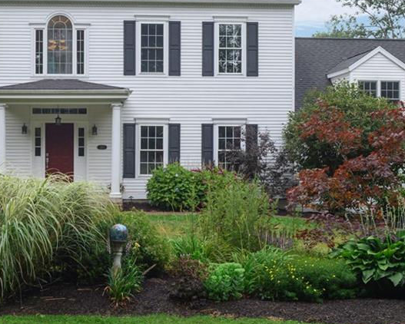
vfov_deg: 24.5
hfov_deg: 30.1
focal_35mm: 62
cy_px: 116
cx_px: 114
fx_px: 743
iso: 1600
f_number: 7.1
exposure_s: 1/320
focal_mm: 34
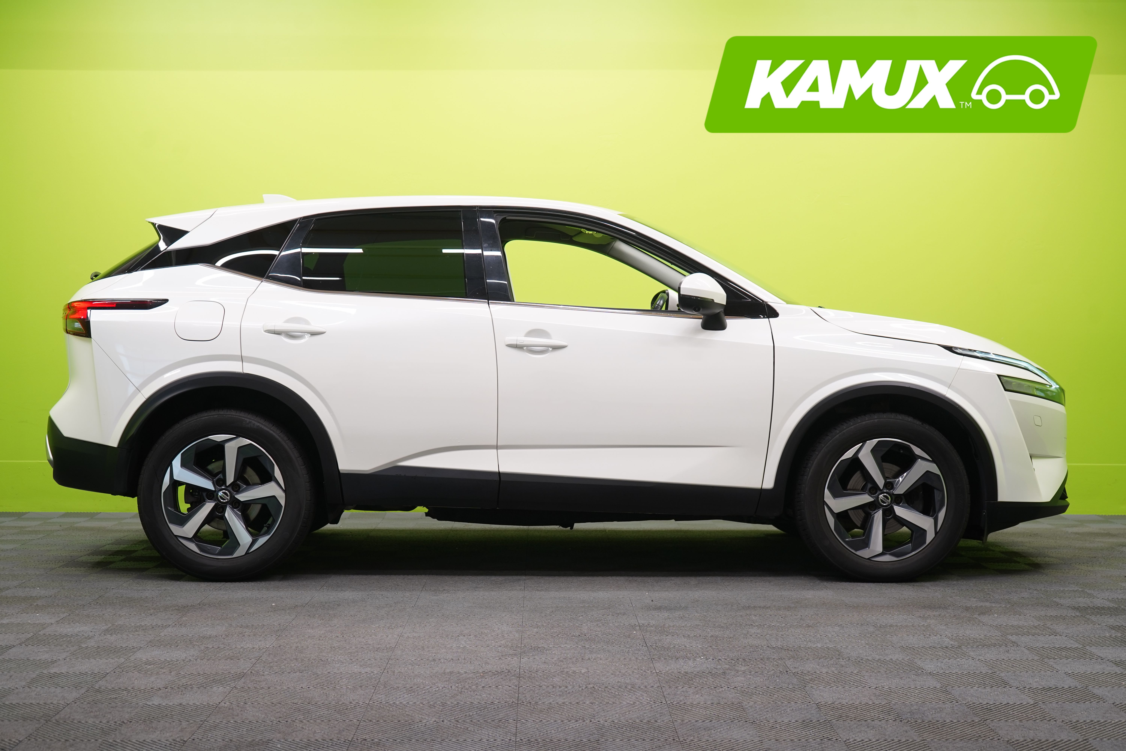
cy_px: 376
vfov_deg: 27.5
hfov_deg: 40.3
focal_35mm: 49
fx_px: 1532
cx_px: 563
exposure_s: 1/30
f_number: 5
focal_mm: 49
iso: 400
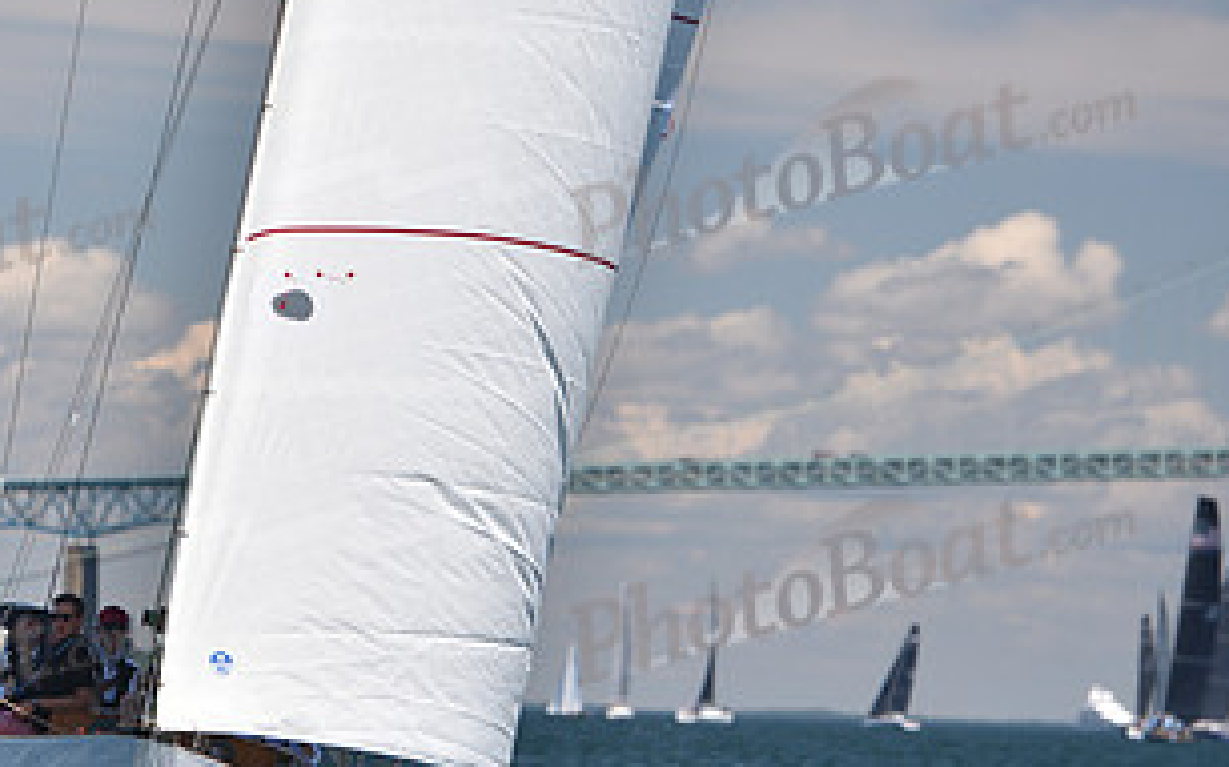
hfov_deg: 6.4
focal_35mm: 329
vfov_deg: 4.0
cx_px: 365
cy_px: 428
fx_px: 11016
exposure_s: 1/1000
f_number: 4
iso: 200
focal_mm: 170
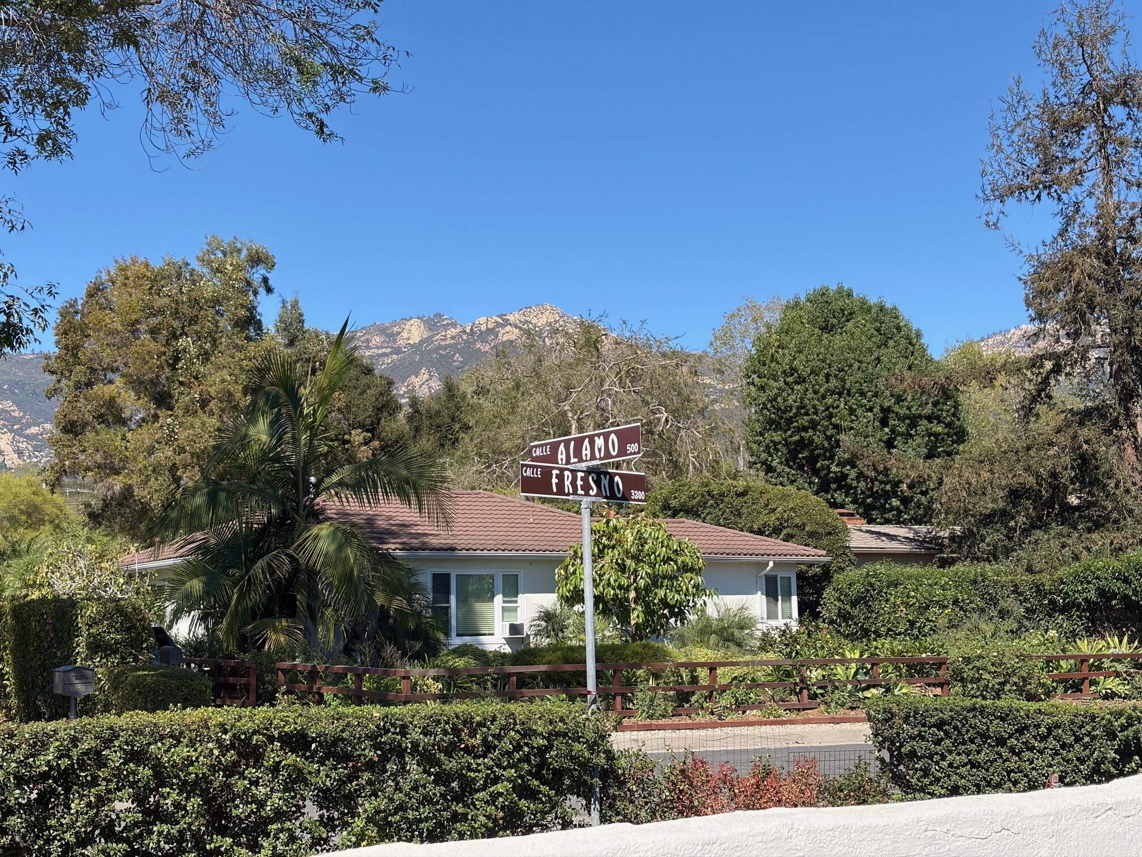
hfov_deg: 36.8
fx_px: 1716
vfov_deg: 28.0
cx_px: 571
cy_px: 428
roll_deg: +1.9
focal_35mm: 52
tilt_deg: +7.9
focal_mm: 5.96
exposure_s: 1/2075
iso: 40
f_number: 1.6
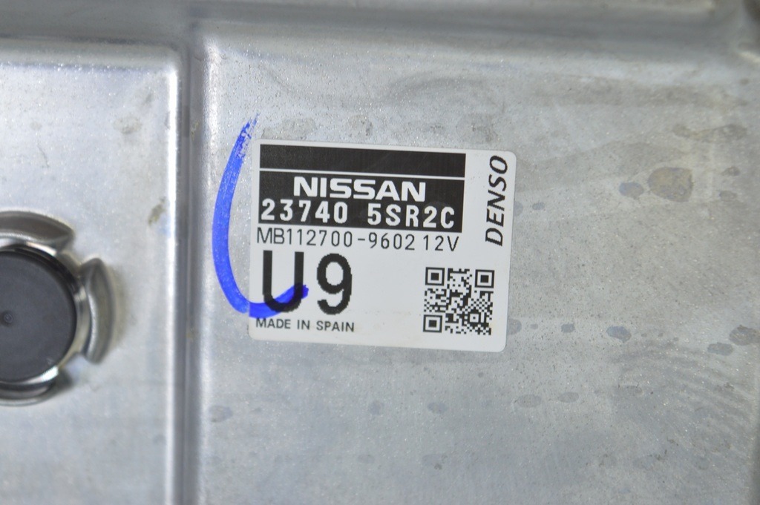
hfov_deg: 24.6
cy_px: 252
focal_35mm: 82
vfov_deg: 16.5
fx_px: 1740
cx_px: 380
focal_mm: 55
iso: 400
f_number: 5.6
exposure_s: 1/20
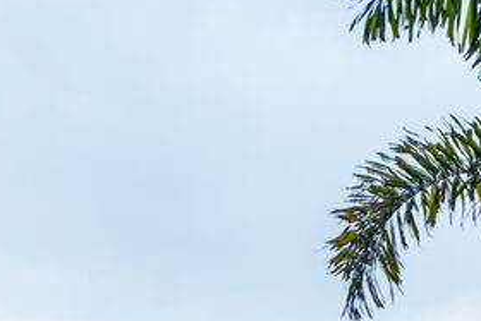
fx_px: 1377
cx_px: 751
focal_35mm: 103
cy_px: 587
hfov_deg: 17.5
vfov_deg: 12.2
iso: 100
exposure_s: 1/400
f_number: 8
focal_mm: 15
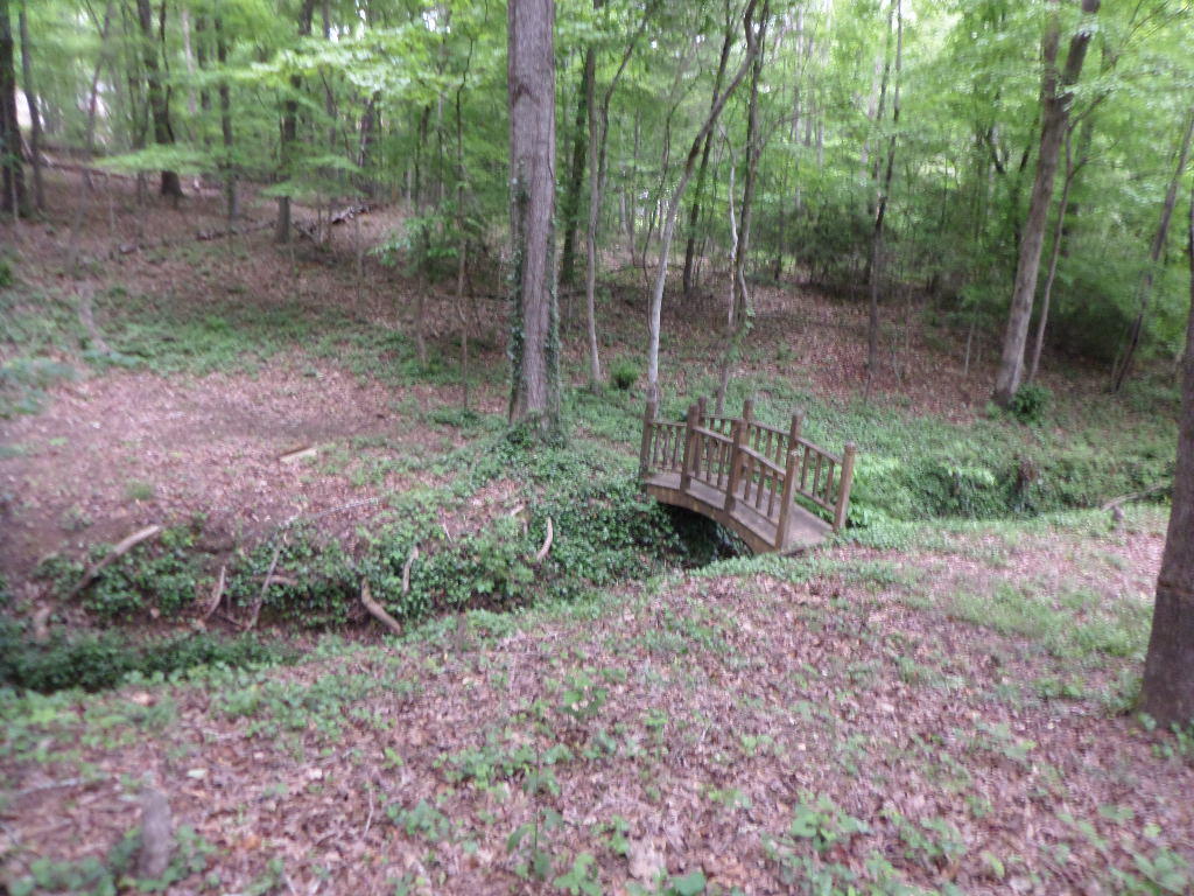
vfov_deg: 56.8
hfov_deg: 71.6
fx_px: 828
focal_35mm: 24
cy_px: 448
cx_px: 597
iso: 240
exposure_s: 1/20
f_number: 3.1
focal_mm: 4.3
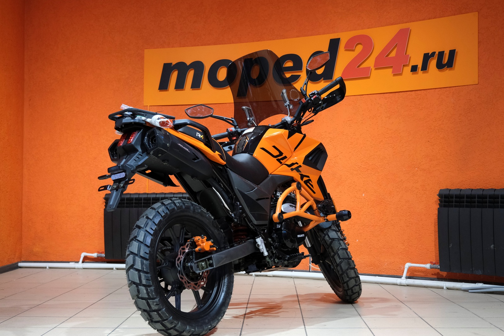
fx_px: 644
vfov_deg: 29.2
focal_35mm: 46
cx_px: 252
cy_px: 168
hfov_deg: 42.7
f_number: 4
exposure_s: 1/100
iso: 2000
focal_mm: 30.8
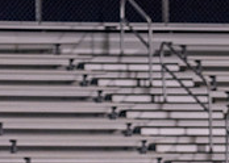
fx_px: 4374
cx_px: 187
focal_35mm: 673
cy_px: 292
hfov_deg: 3.0
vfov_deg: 2.1
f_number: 1.8
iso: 1600
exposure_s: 1/1000
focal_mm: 135
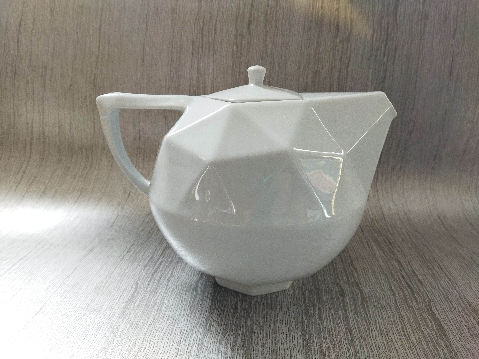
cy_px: 180
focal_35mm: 27
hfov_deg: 65.3
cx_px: 240
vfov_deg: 51.4
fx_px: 374
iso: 173
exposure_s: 1/100
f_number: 1.79
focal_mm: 4.71
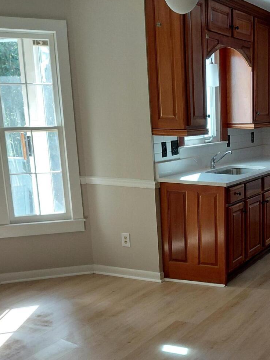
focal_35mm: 51
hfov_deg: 27.1
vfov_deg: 36.8
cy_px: 257
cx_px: 263
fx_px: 530
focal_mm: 4.69
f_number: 1.8
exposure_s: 1/120
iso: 160
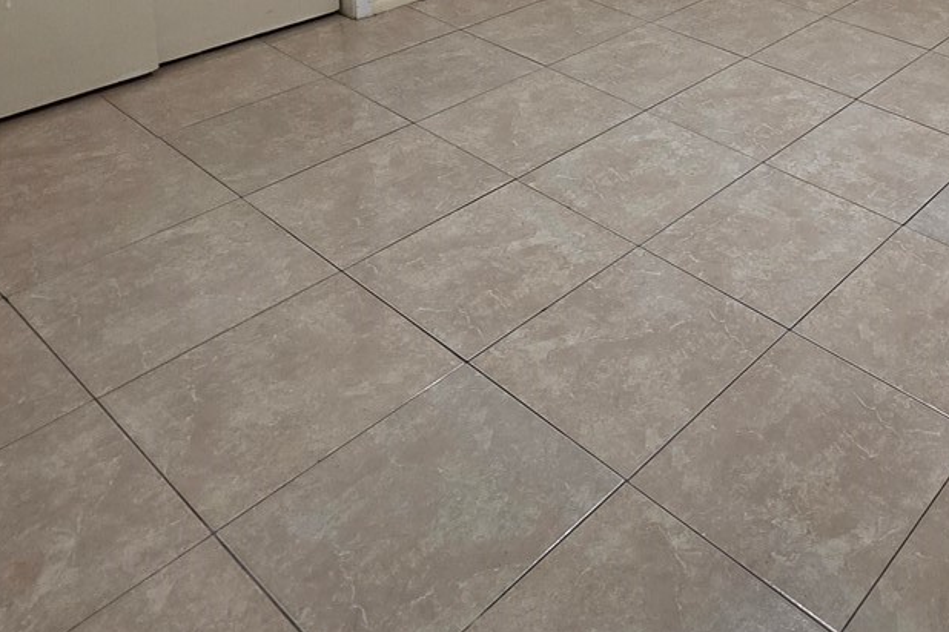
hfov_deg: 47.9
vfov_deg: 30.2
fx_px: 923
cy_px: -184
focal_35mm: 35
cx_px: 880
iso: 160
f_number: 1.9
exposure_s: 1/120
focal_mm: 2.2
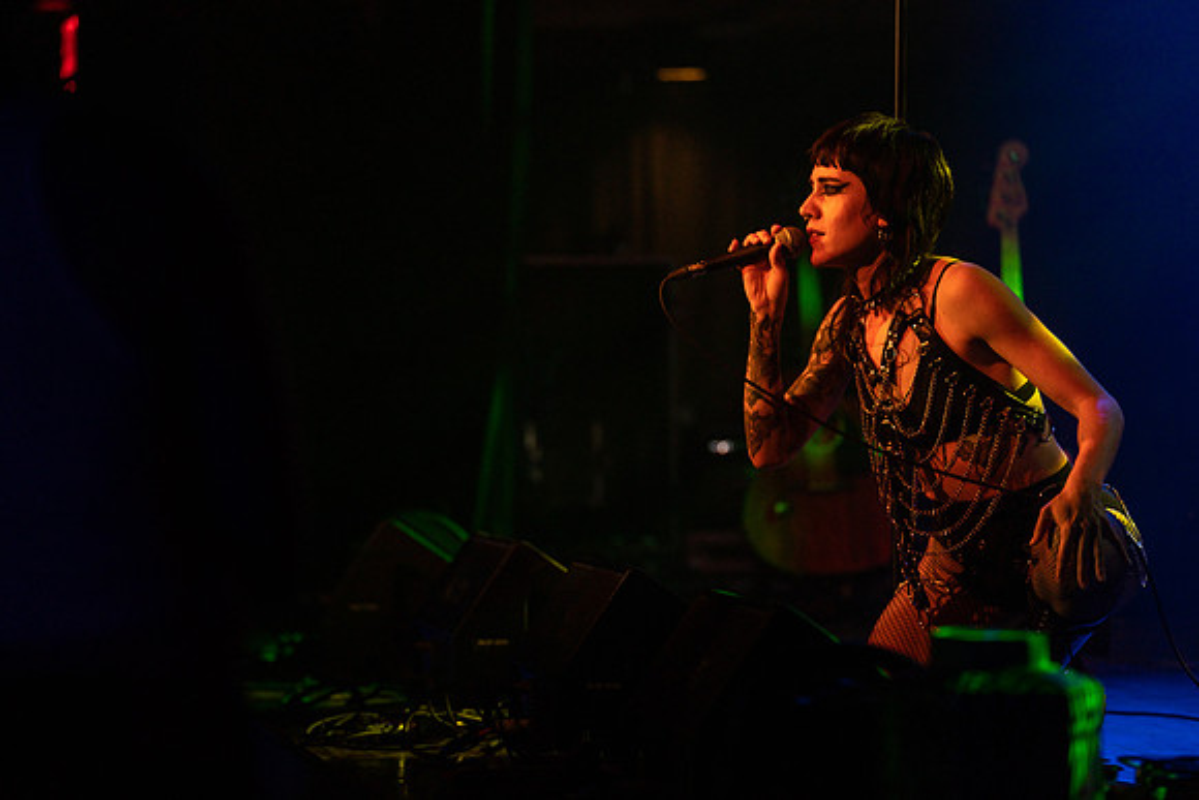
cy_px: 400
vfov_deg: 10.6
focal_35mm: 130
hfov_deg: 15.8
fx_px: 4331
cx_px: 600
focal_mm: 130
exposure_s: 1/320
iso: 1600
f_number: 2.8
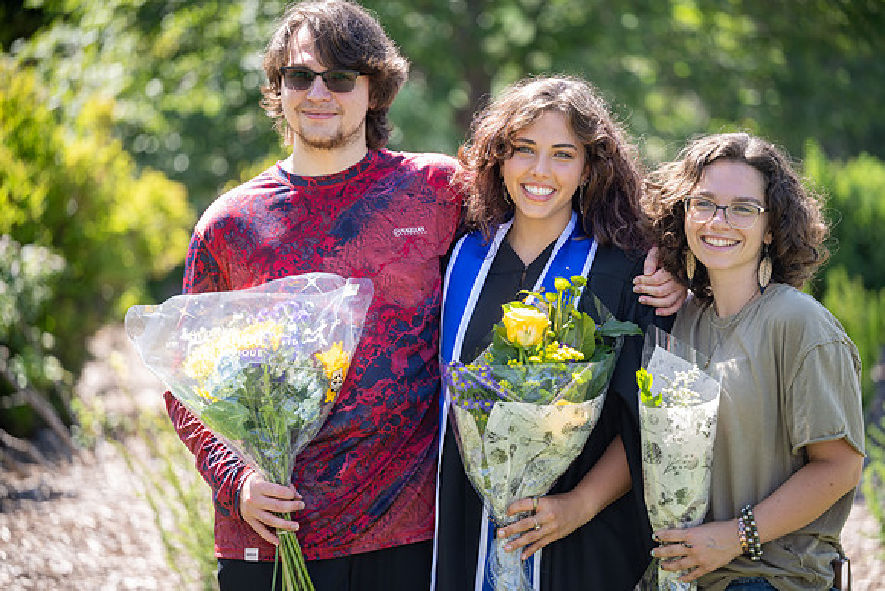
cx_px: 442
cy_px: 296
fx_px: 3319
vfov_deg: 10.2
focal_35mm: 135
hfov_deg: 15.2
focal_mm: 135
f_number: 2.8
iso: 100
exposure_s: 1/250
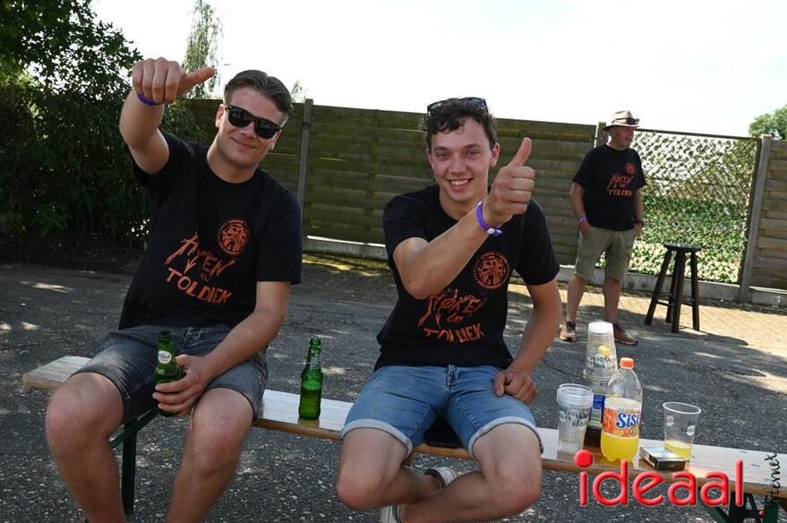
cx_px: 345
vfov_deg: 37.8
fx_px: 764
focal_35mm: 35
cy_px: 255
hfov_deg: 54.3
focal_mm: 31
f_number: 9
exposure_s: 1/320
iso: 400
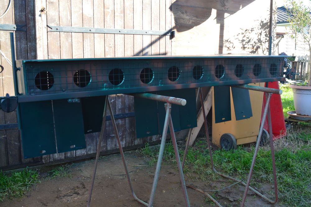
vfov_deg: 38.3
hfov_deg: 55.1
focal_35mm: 34
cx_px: 156
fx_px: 298
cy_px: 104
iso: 400
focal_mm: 23
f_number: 8
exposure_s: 1/80
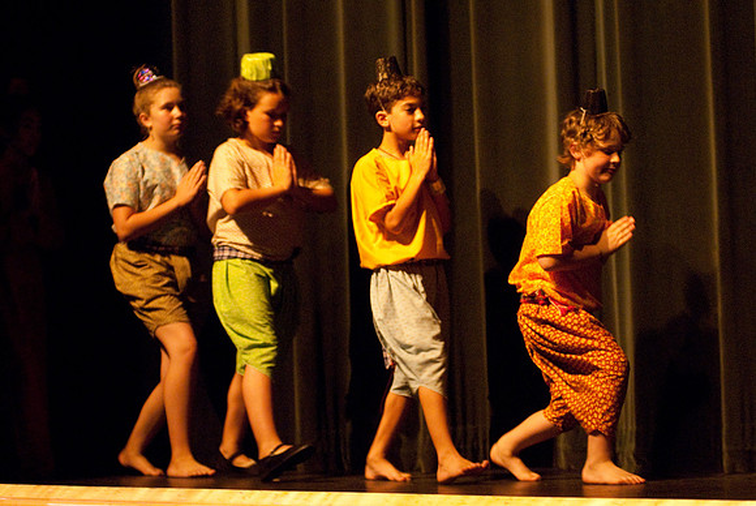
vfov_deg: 11.4
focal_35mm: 120
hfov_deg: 17.0
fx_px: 2522
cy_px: 253
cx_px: 378
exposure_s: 1/40
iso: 1000
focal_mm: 80
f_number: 2.8
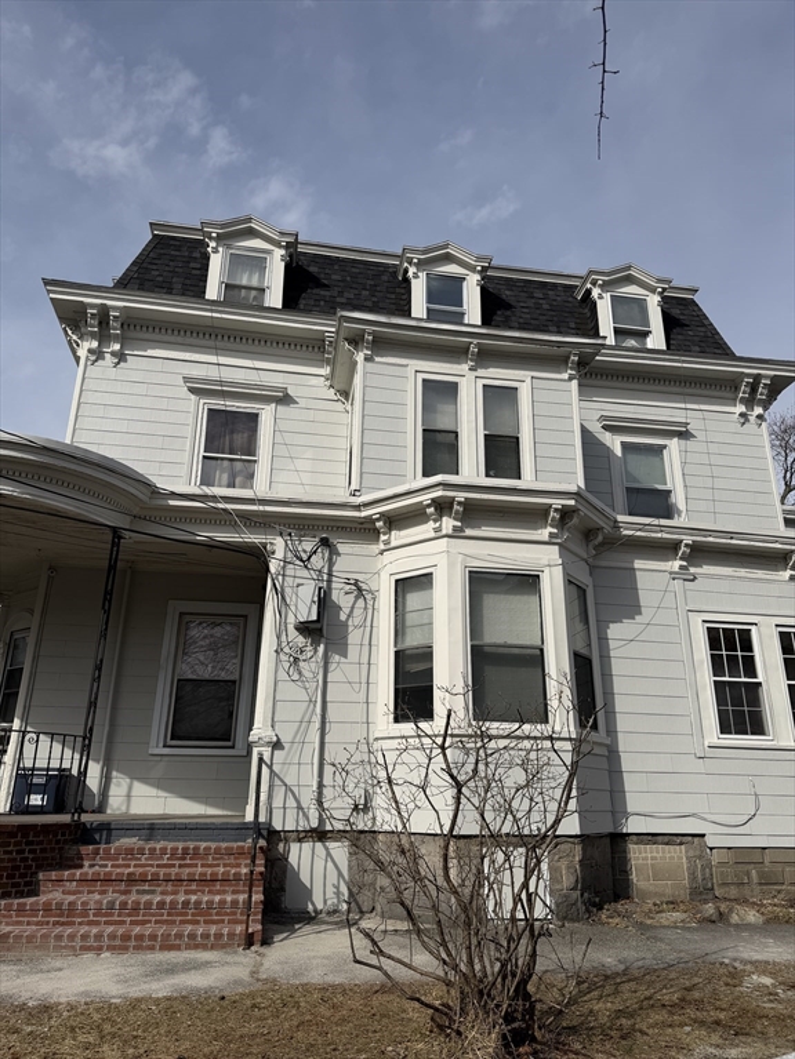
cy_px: 530
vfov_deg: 71.6
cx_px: 398
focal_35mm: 24
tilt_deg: +18.2
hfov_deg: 56.8
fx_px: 735
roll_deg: -0.7
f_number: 1.78
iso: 80
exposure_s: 1/10309
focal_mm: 6.76
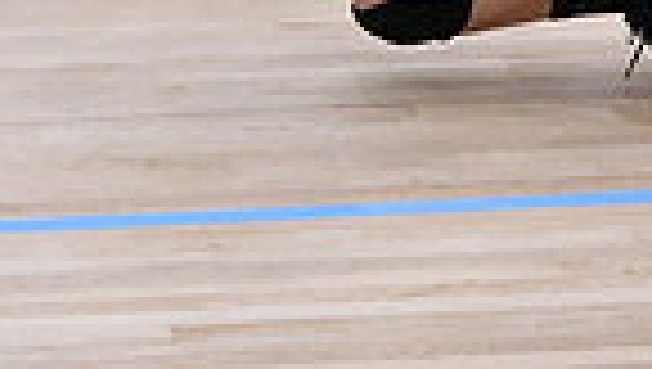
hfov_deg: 2.8
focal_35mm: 767
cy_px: -648
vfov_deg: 1.6
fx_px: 13277
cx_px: 681
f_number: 3.2
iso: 6400
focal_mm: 122
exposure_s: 1/1250
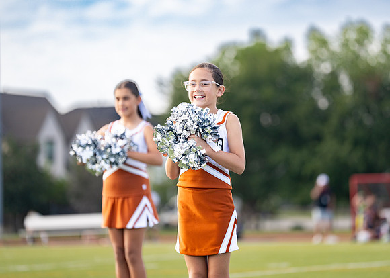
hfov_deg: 11.4
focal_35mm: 177
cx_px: 215
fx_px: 1960
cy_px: 139
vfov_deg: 8.1
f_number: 2.8
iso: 400
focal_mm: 160
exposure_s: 1/2500
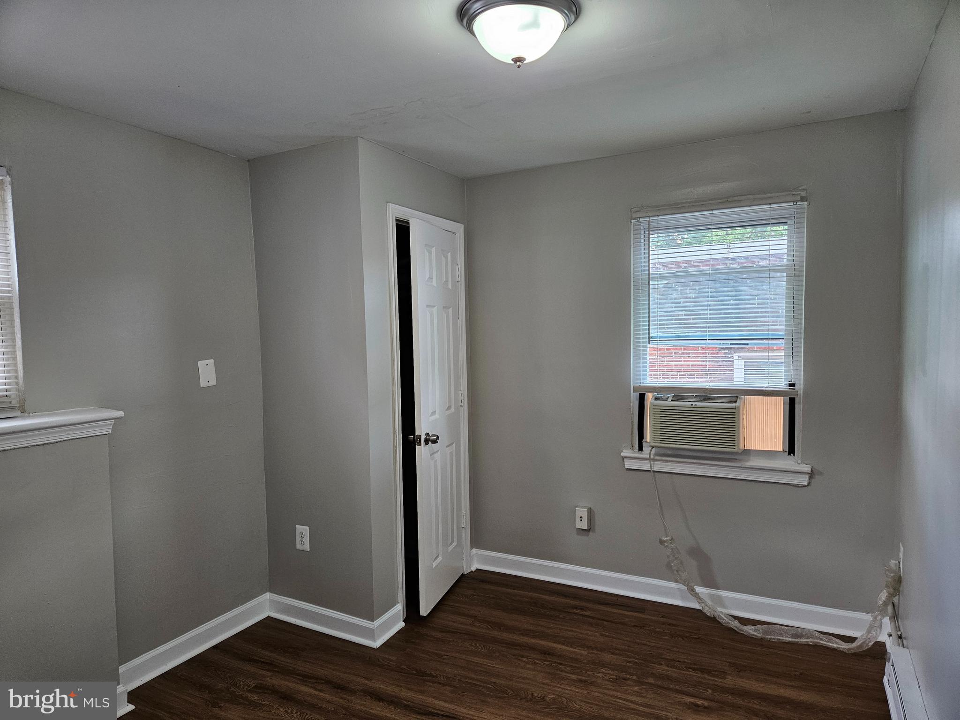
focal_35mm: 23
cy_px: 360
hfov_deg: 73.9
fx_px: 638
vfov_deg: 58.9
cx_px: 480
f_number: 1.8
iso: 200
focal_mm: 5.4
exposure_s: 1/170
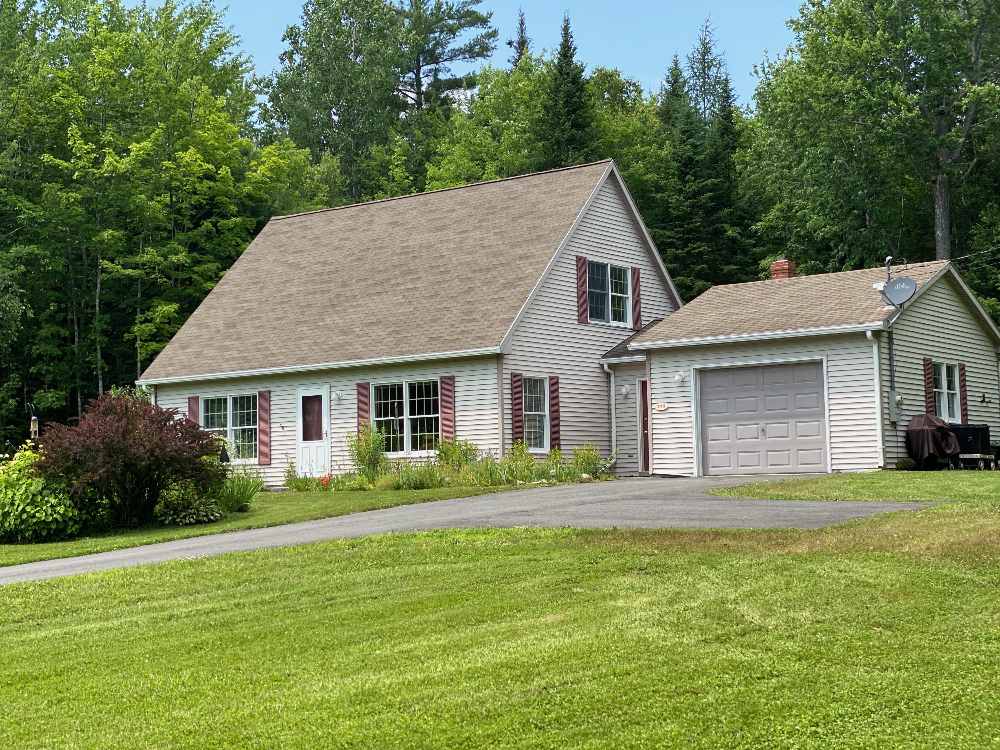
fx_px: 1502
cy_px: 375
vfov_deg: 28.0
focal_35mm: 52
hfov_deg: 36.8
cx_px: 500
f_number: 2
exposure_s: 1/813
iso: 20
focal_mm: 6
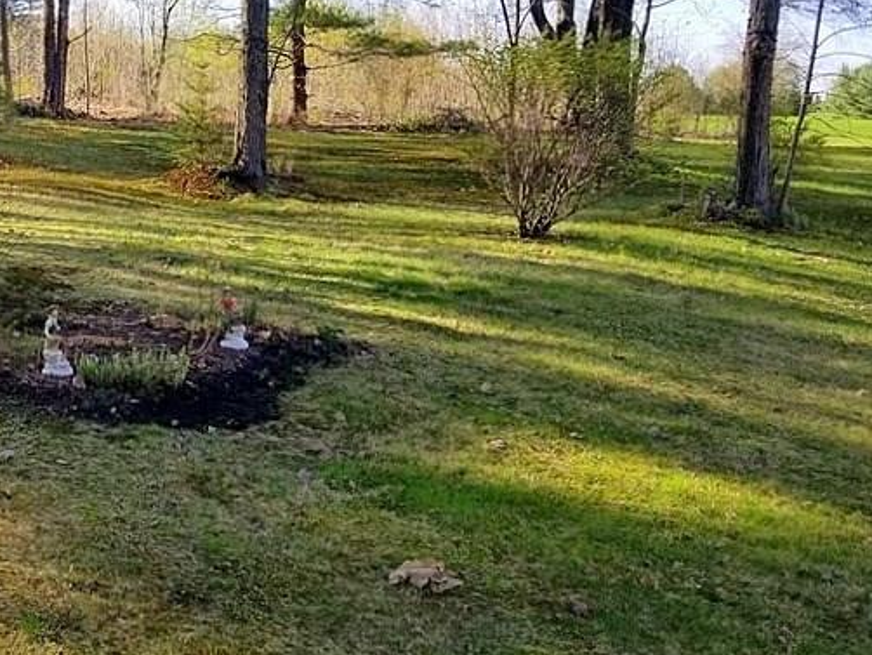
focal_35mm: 53
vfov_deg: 27.4
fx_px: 1336
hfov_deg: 33.0
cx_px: -14
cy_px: 215
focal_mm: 4.25
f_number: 1.7
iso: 50
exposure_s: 1/894
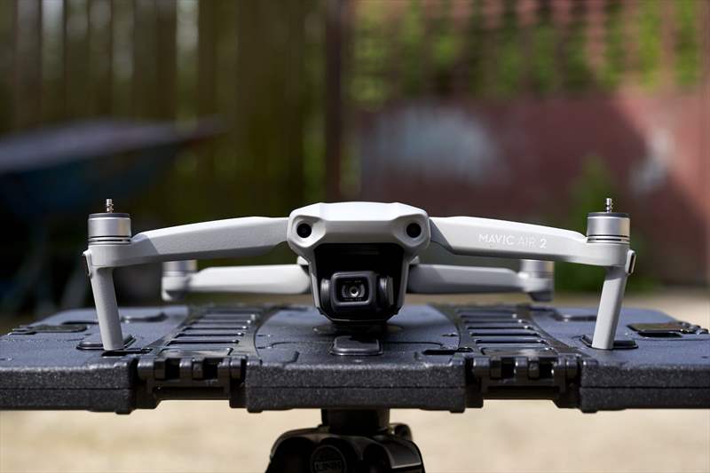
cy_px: 236
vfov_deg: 19.4
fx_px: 1380
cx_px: 355
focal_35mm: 70
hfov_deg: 28.8
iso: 400
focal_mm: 70
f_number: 5
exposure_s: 1/1600
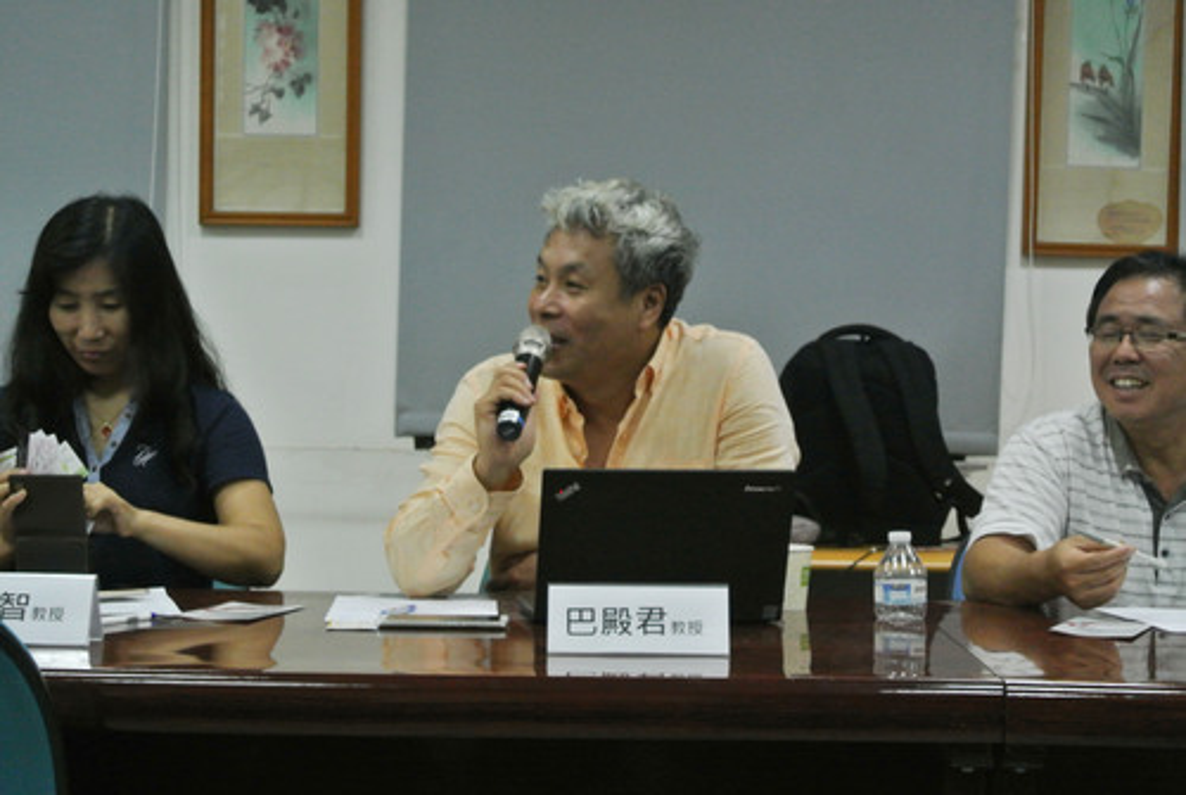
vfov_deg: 16.9
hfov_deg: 25.0
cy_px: 398
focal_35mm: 81
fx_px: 2672
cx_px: 593
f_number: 5.6
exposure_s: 1/60
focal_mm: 30
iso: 800
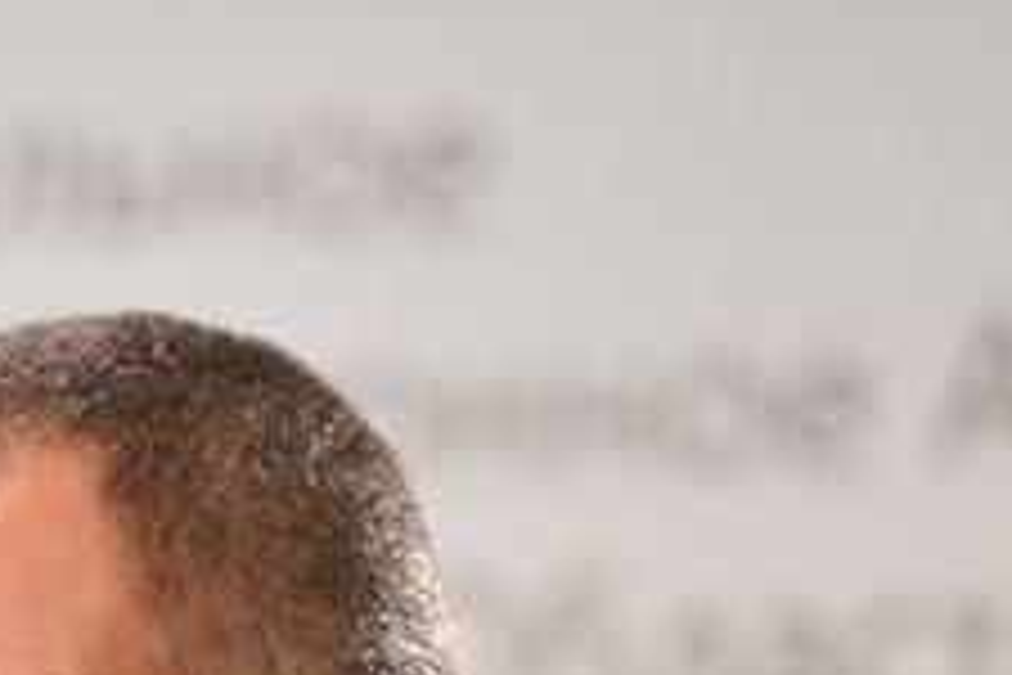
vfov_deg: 2.2
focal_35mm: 621
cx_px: -108
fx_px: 17456
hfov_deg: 3.3
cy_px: 994
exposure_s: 1/250
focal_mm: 200
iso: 1600
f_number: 3.5
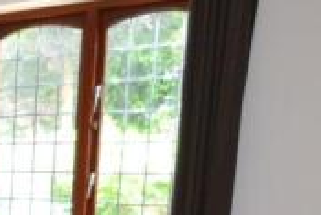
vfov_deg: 17.5
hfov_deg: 22.0
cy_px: 282
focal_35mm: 73
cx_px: -186
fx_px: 650
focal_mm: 13
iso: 1800
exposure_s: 1/60
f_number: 3.8
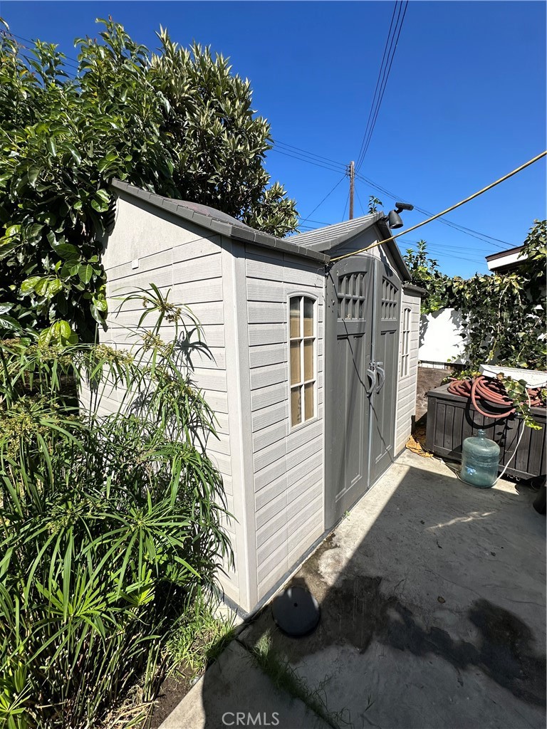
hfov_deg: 85.7
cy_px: 364
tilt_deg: -4.8
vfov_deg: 102.1
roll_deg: -0.2
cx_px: 274
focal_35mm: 14
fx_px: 295
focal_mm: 2.22
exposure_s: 1/2882
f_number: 2.2
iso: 50
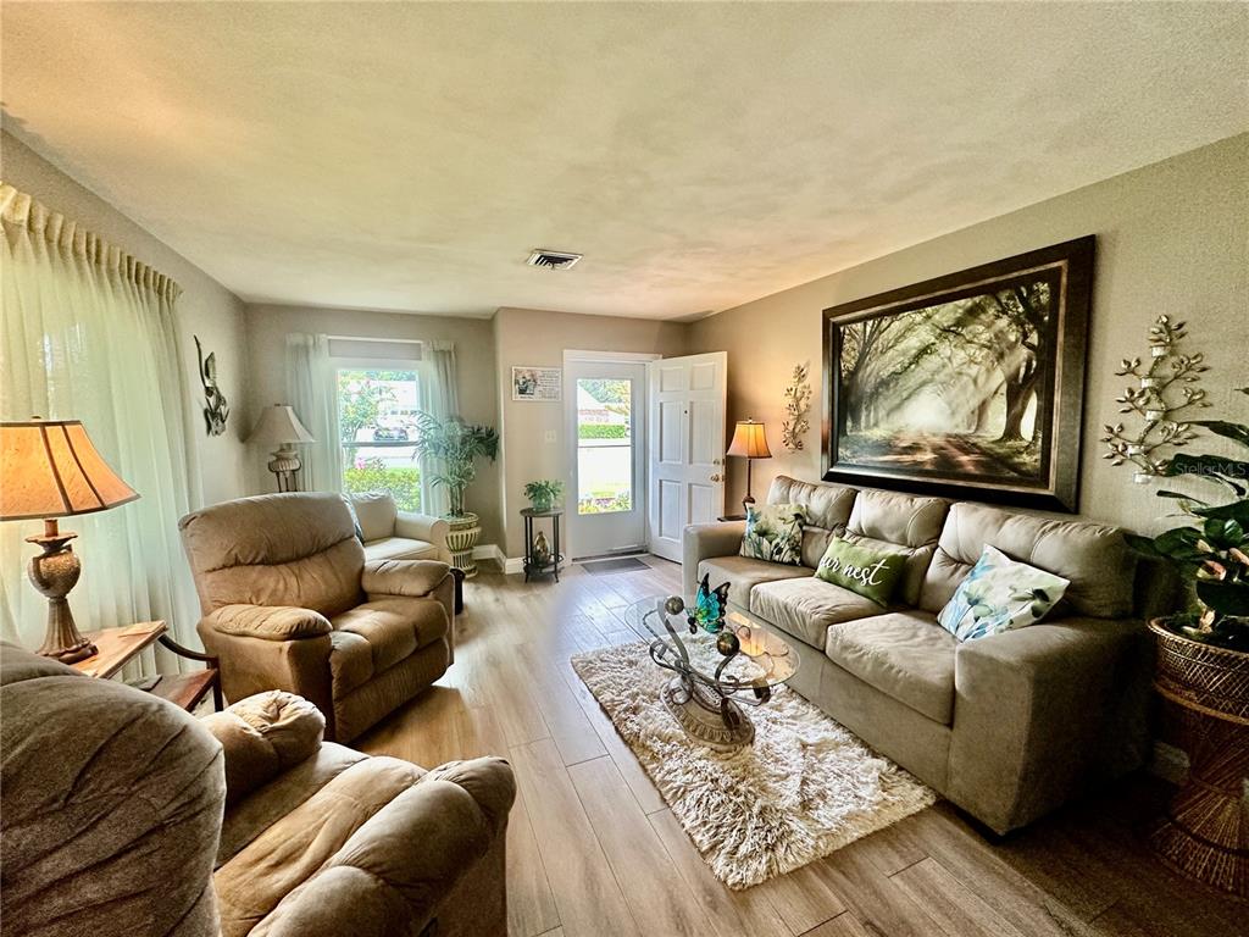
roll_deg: -0.5
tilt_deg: -5.4
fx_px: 505
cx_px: 624
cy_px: 468
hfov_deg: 102.1
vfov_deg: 85.7
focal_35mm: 14
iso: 250
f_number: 2.2
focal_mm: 2.22
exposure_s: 1/120
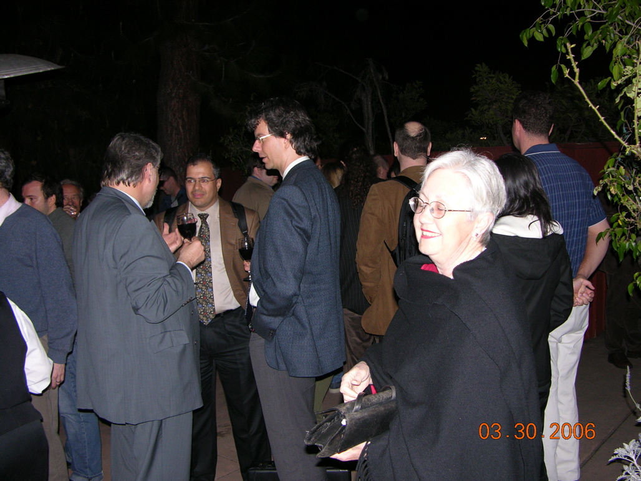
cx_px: 320
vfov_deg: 40.7
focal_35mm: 35
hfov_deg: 52.6
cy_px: 240
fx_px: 648
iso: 100
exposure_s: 1/60.1
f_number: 2.8
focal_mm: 8.9
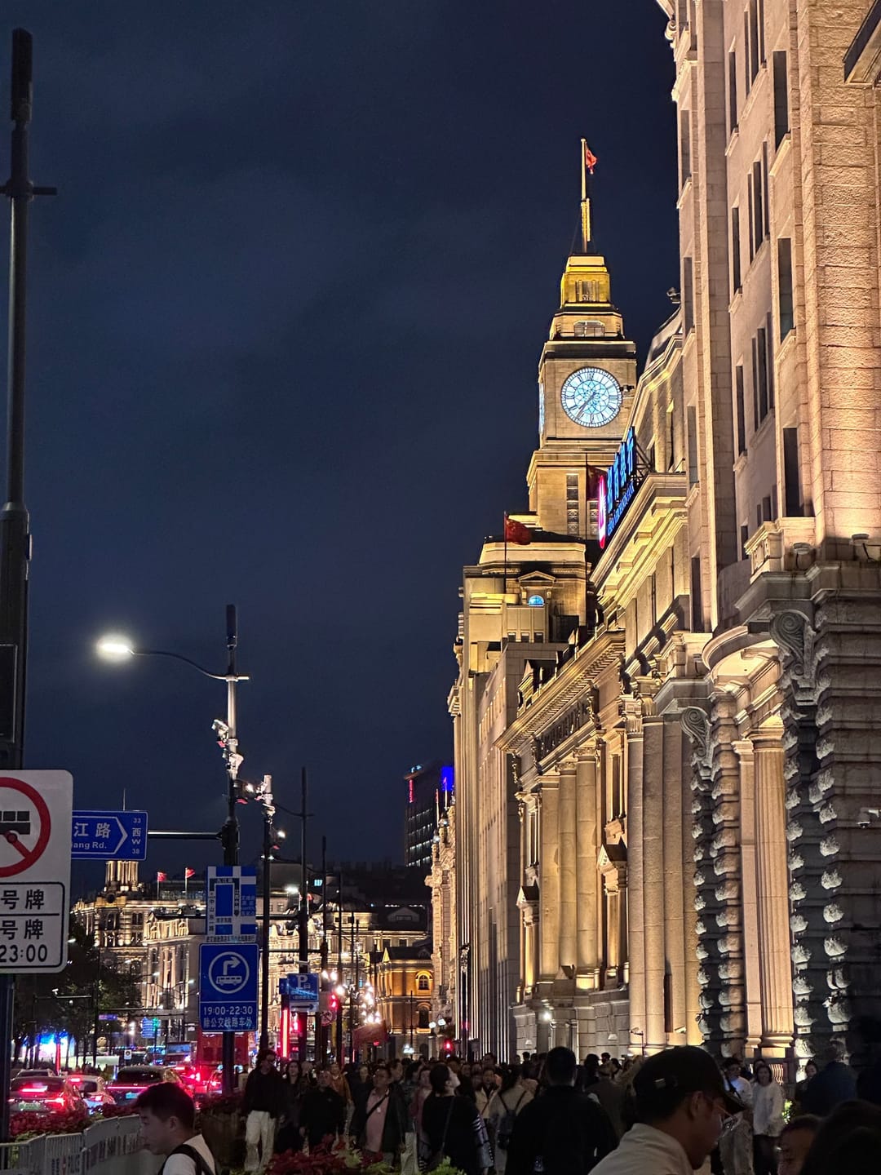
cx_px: 440
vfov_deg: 25.3
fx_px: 2613
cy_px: 588
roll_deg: -0.1
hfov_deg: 19.1
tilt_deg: +10.8
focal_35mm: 77
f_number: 2.8
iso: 800
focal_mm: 9
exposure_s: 1/41
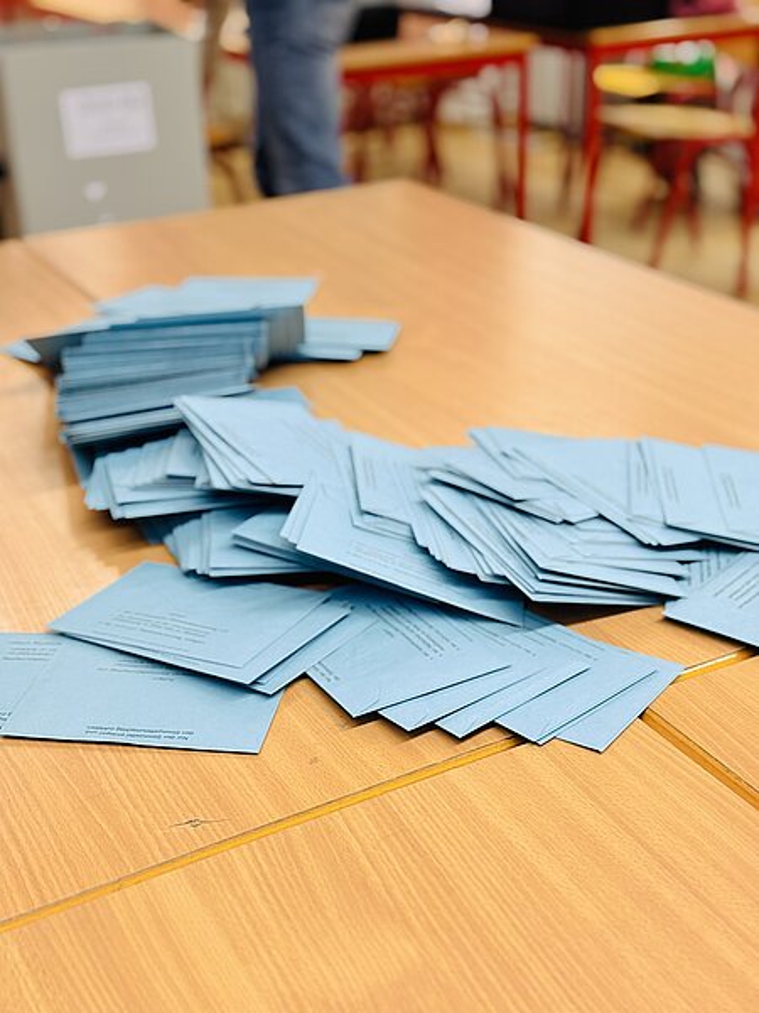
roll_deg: +1.8
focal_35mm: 48
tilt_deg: -24.9
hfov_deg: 30.3
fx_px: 1403
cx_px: 380
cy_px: 506
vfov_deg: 39.7
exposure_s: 1/50
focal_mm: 6.76
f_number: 1.78
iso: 125
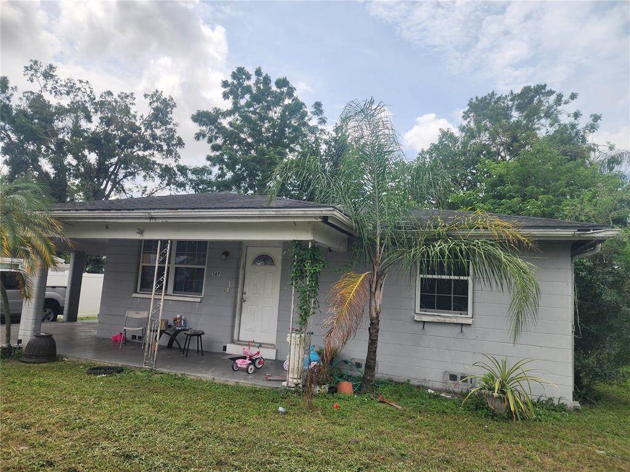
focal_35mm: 23
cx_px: 315
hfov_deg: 73.9
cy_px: 236
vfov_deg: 58.9
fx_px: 419
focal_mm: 6.4
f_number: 1.8
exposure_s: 1/1108
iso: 12
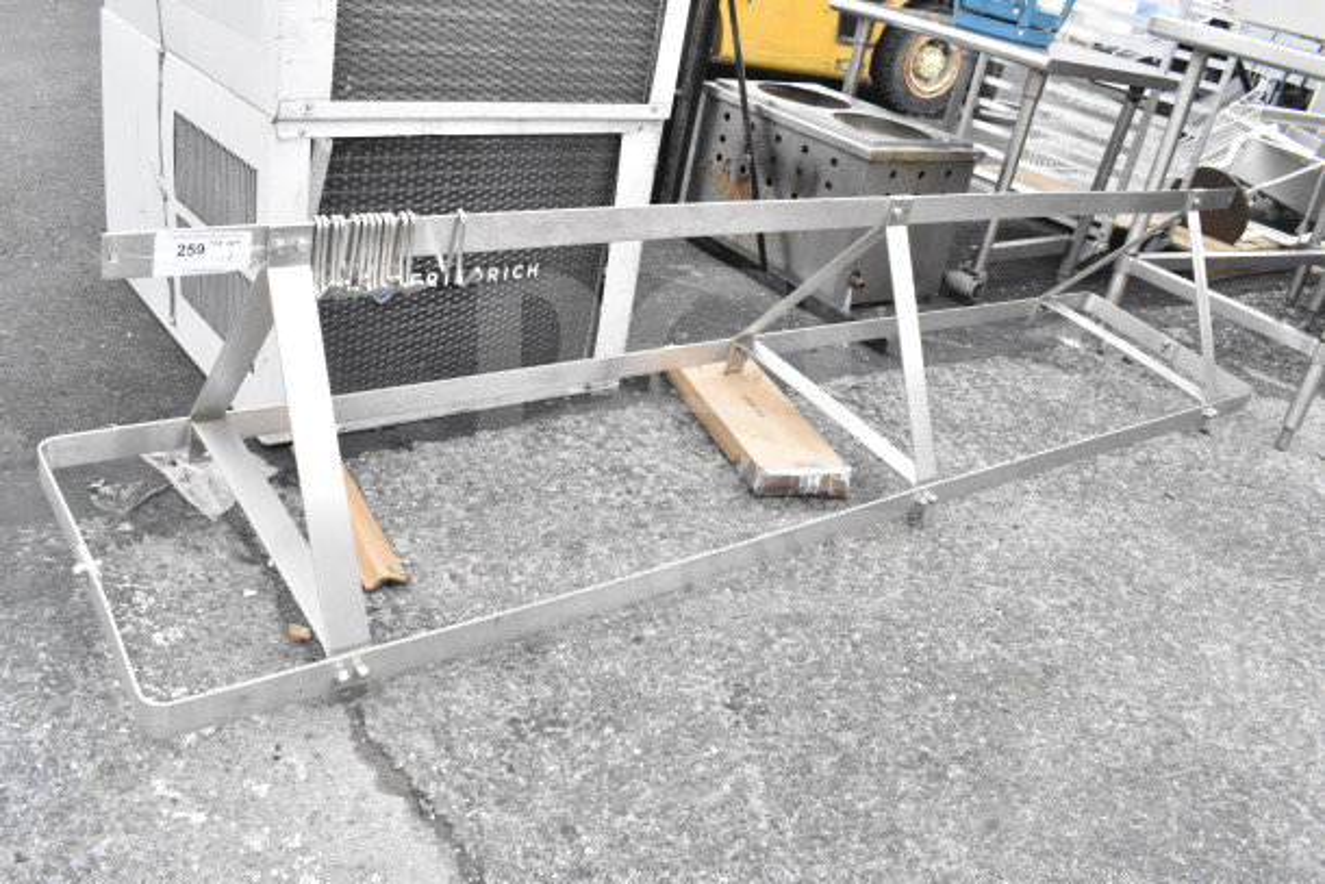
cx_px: 662
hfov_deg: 61.9
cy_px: 442
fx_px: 1104
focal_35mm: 30
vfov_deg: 43.6
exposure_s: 1/640
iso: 6400
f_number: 13
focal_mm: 20
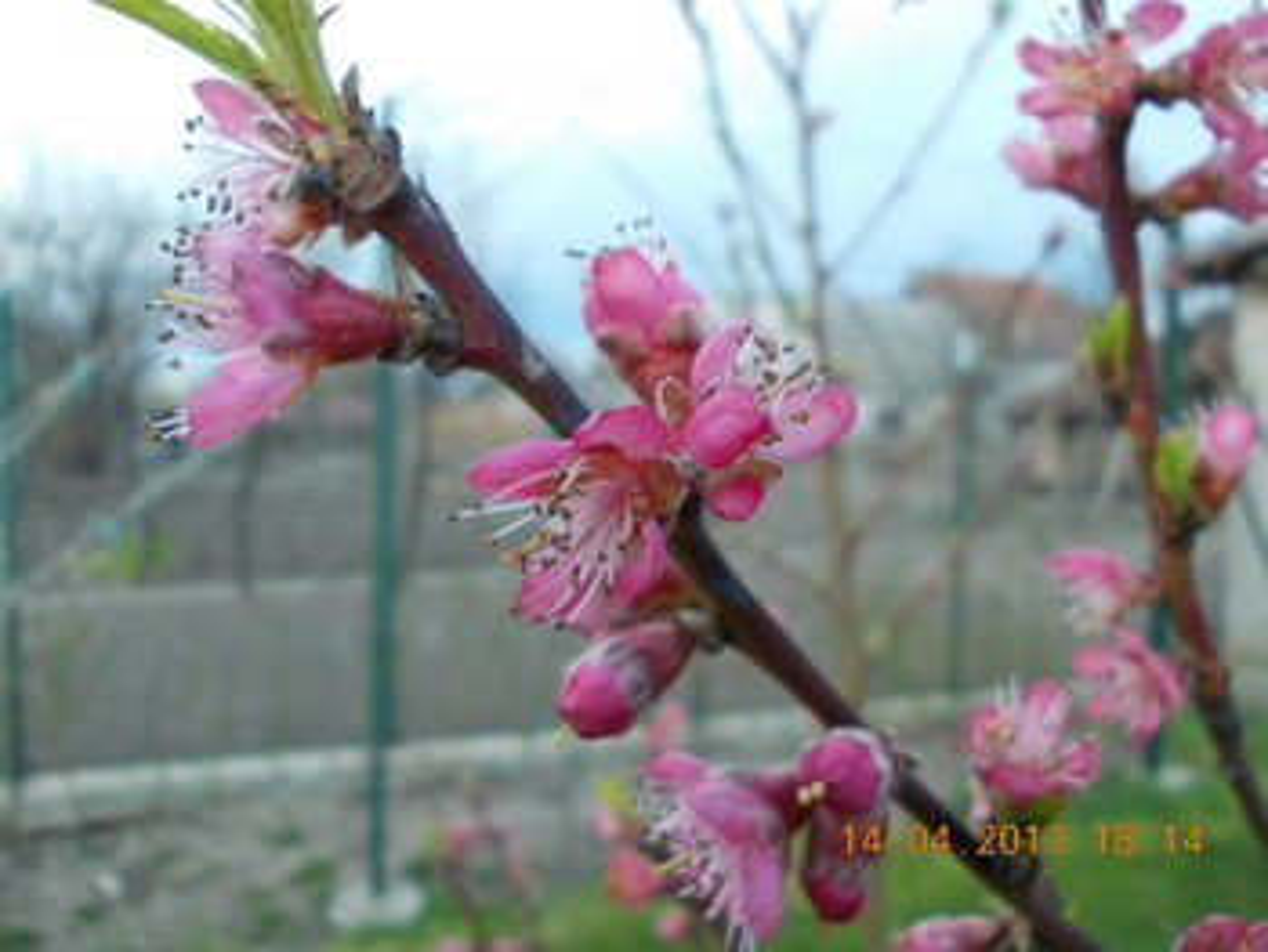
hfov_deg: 63.4
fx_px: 1026
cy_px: 476
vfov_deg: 49.8
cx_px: 634
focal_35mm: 28
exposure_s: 1/250
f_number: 2.7
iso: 80
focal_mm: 4
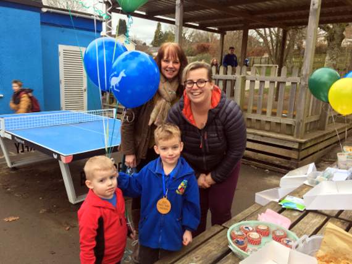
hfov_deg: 61.7
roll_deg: -2.9
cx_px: 176
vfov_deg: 48.2
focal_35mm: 29
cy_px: 132
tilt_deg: -10.7
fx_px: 295
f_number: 2.2
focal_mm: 4.15
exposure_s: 1/50
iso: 32
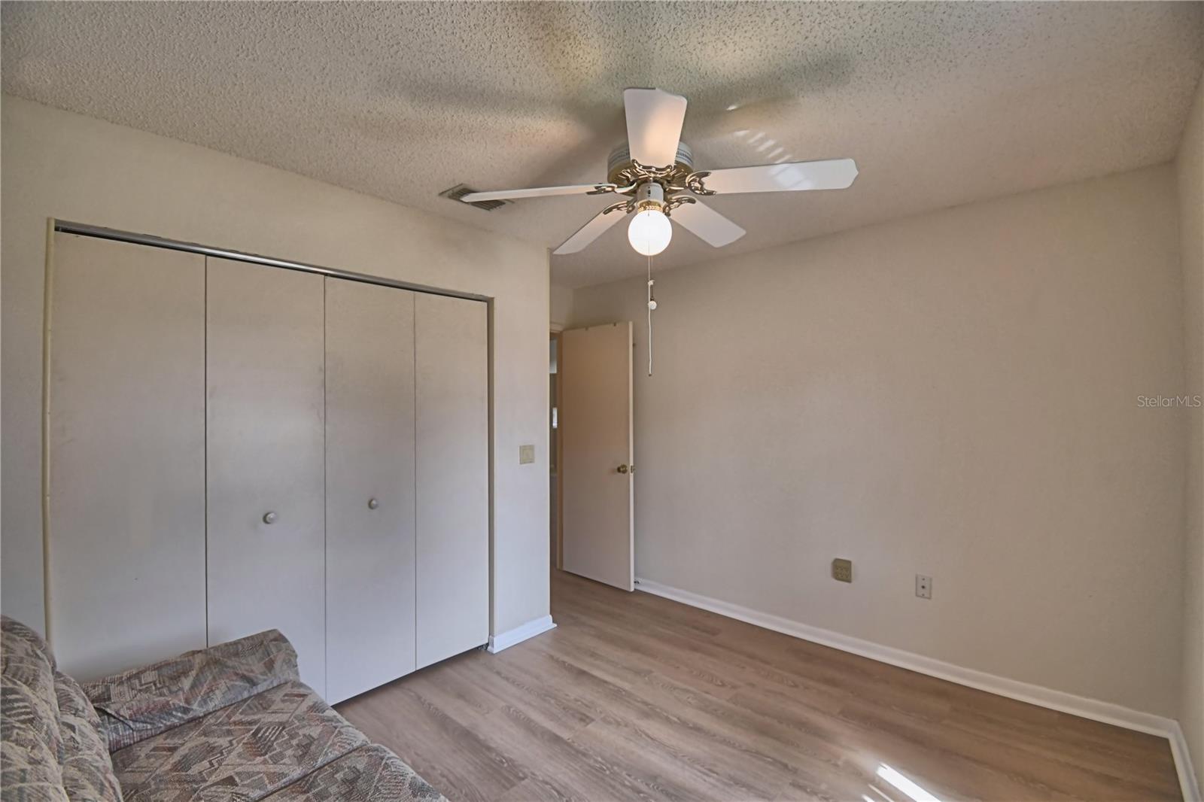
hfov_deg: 100.4
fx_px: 502
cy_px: 401
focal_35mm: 15
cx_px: 602
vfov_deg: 77.3
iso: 200
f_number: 4.5
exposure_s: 1/125
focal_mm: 10
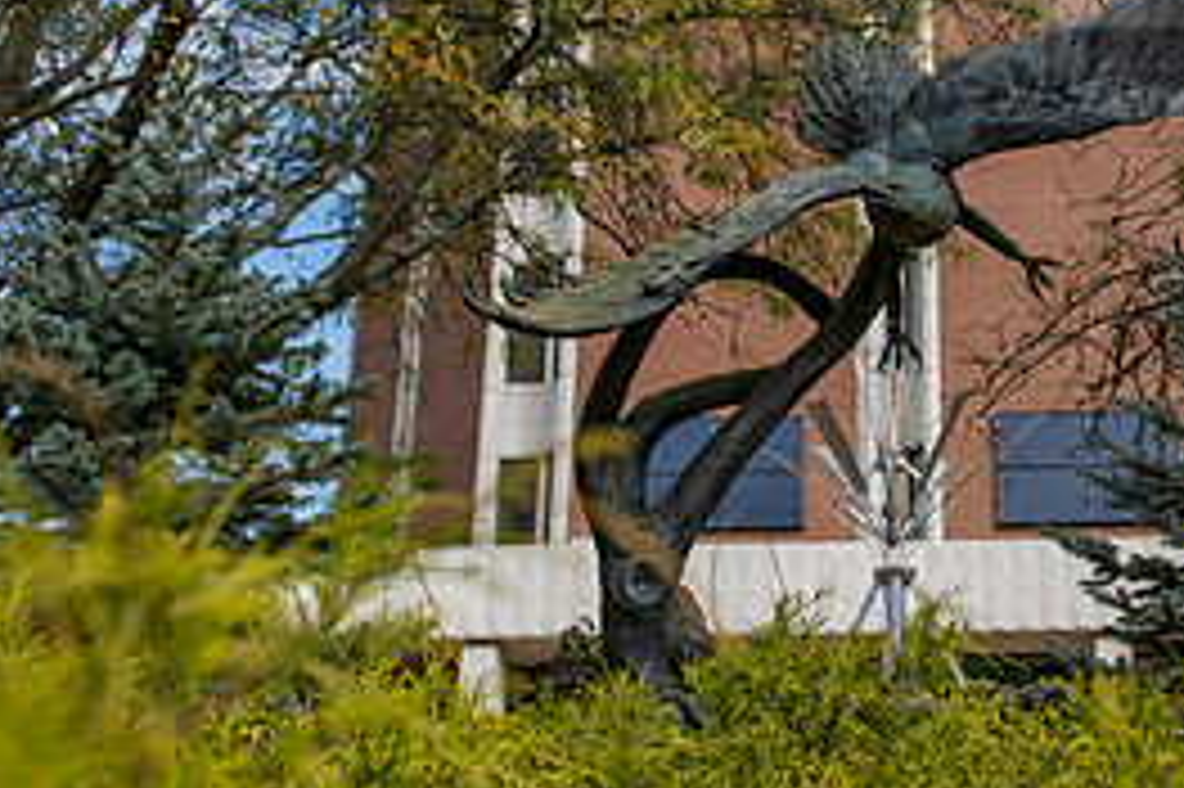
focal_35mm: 53
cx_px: 905
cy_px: 196
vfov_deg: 25.2
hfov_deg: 36.6
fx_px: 1742
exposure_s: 1/800
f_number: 3.2
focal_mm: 24
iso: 64
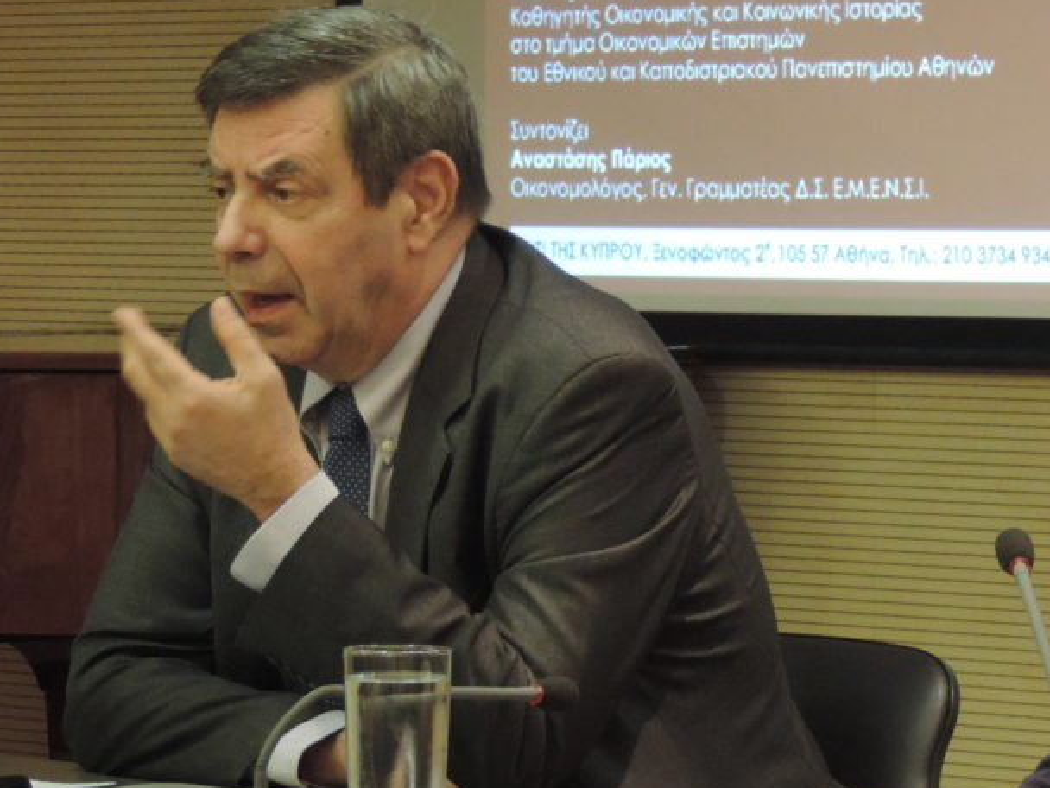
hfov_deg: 9.8
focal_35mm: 202
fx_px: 6127
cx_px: 801
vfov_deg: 7.4
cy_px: 313
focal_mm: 21.4
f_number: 4.2
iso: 800
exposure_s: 1/25
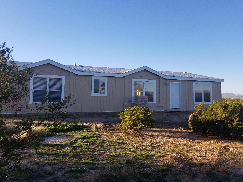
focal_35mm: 26
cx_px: 122
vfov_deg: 53.1
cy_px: 91
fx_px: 183
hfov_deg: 67.3
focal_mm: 4.25
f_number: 1.7
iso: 50
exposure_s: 1/1072
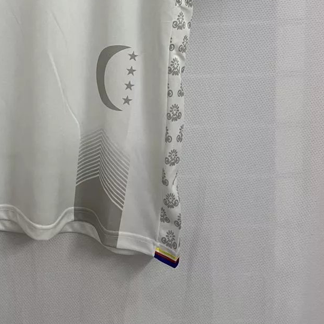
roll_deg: +0.5
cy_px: -15
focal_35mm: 54
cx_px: 64
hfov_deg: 30.8
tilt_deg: -6.9
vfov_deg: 29.1
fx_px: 572
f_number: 1.6
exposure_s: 1/50
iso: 100
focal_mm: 5.1
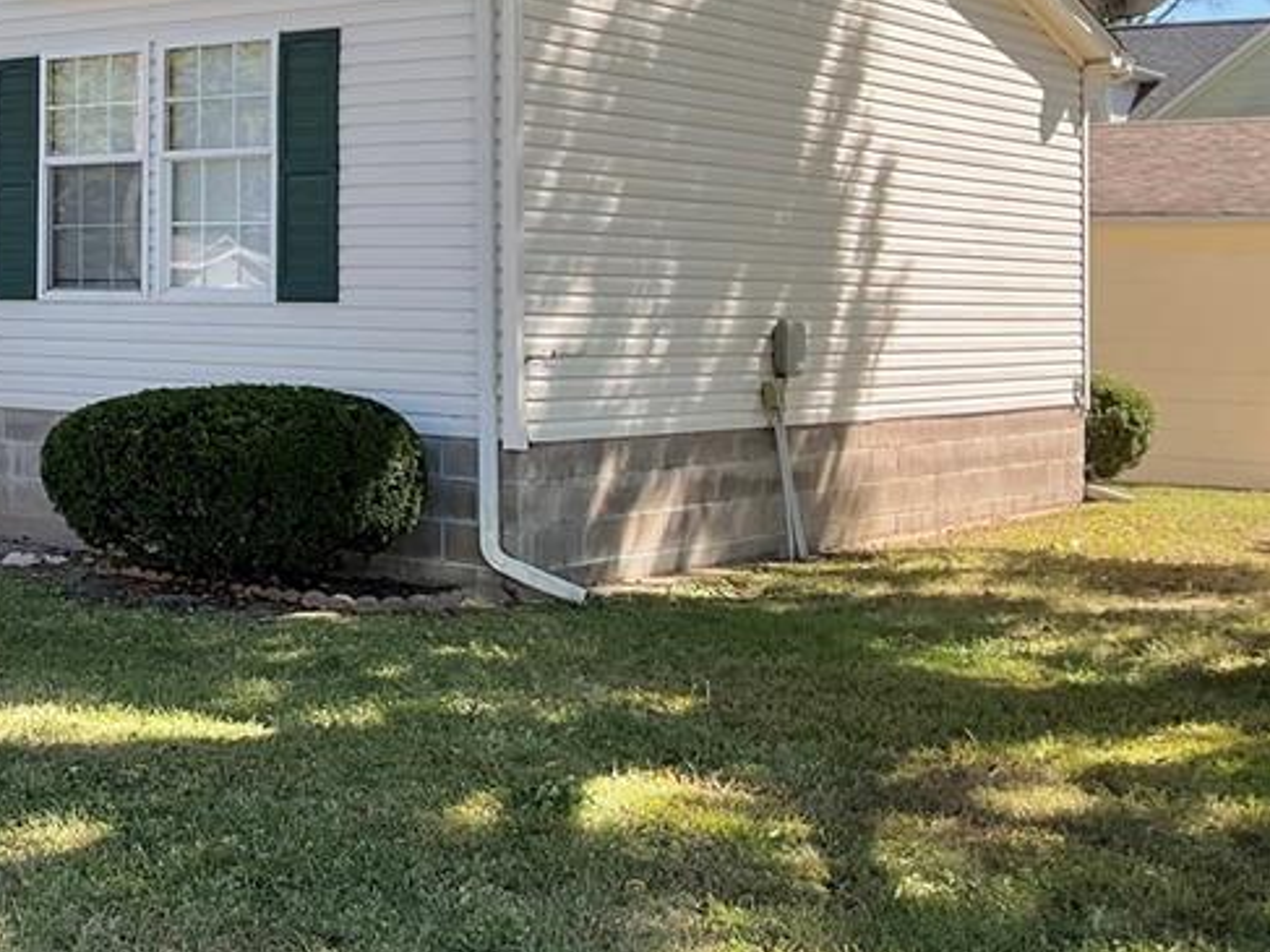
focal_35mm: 61
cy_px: 180
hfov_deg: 29.5
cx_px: -18
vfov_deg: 23.6
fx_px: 2237
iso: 16
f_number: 1.8
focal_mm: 3
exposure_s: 1/346
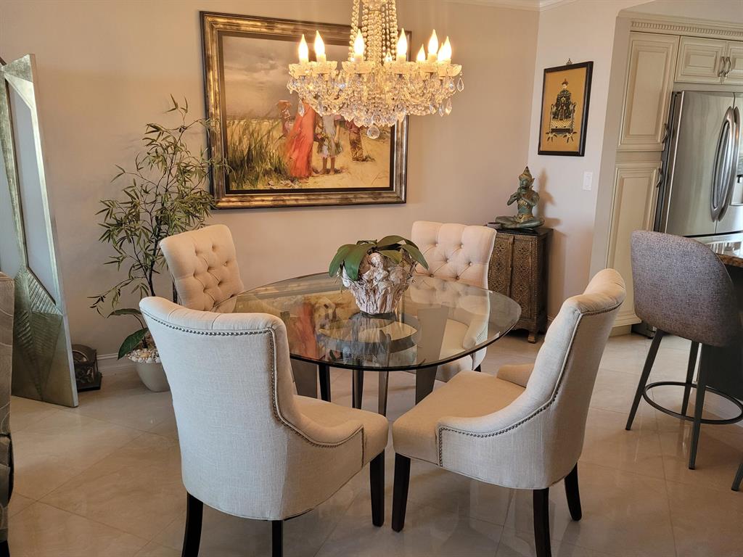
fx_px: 558
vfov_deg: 53.1
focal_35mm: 26
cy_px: 278
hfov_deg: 67.3
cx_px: 372
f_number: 1.8
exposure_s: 1/120
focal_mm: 5.4
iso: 320
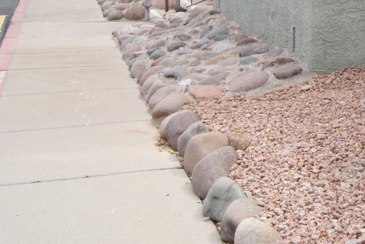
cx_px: 482
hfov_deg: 24.1
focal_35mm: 73
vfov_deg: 18.3
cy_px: 10
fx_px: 741
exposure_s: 1/160
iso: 100
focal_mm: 18
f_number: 9
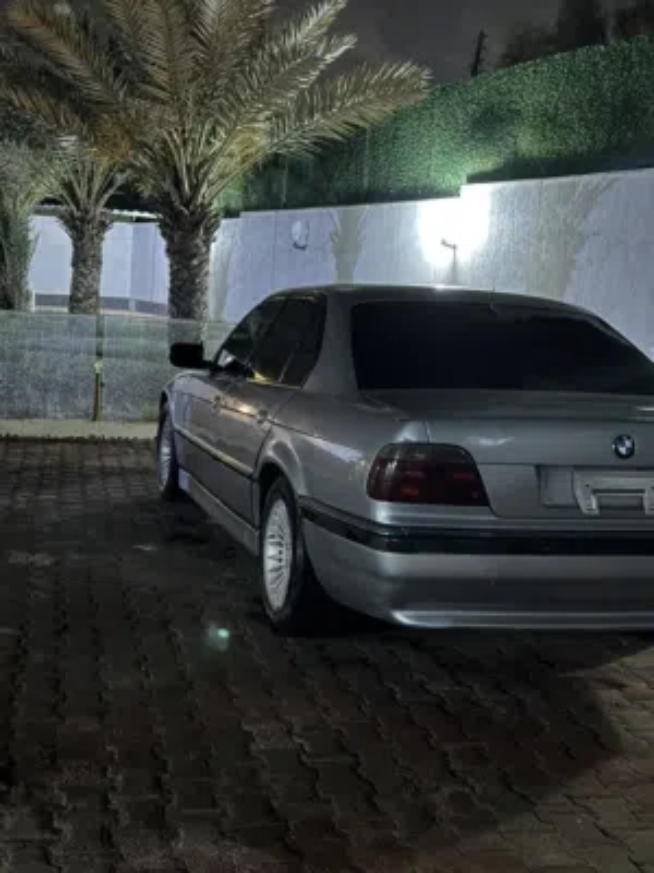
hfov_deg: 30.3
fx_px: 1209
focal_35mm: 48
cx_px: 327
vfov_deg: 39.7
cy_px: 436
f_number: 1.78
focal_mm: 6.86
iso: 640
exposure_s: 1/9
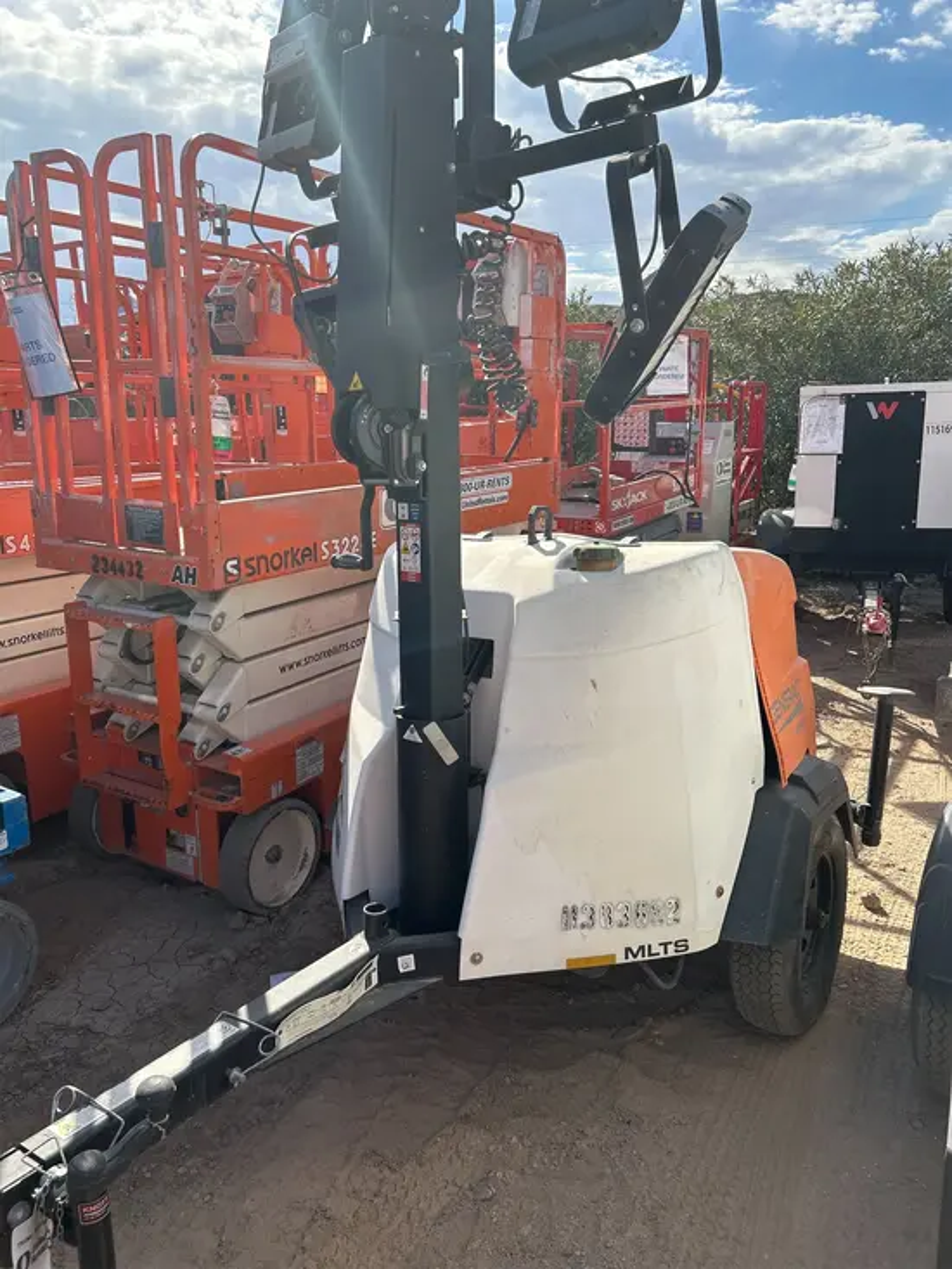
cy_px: 634
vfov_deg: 67.3
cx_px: 476
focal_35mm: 26
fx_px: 953
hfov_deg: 53.1
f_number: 1.5
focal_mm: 5.7
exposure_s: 1/3165
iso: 50
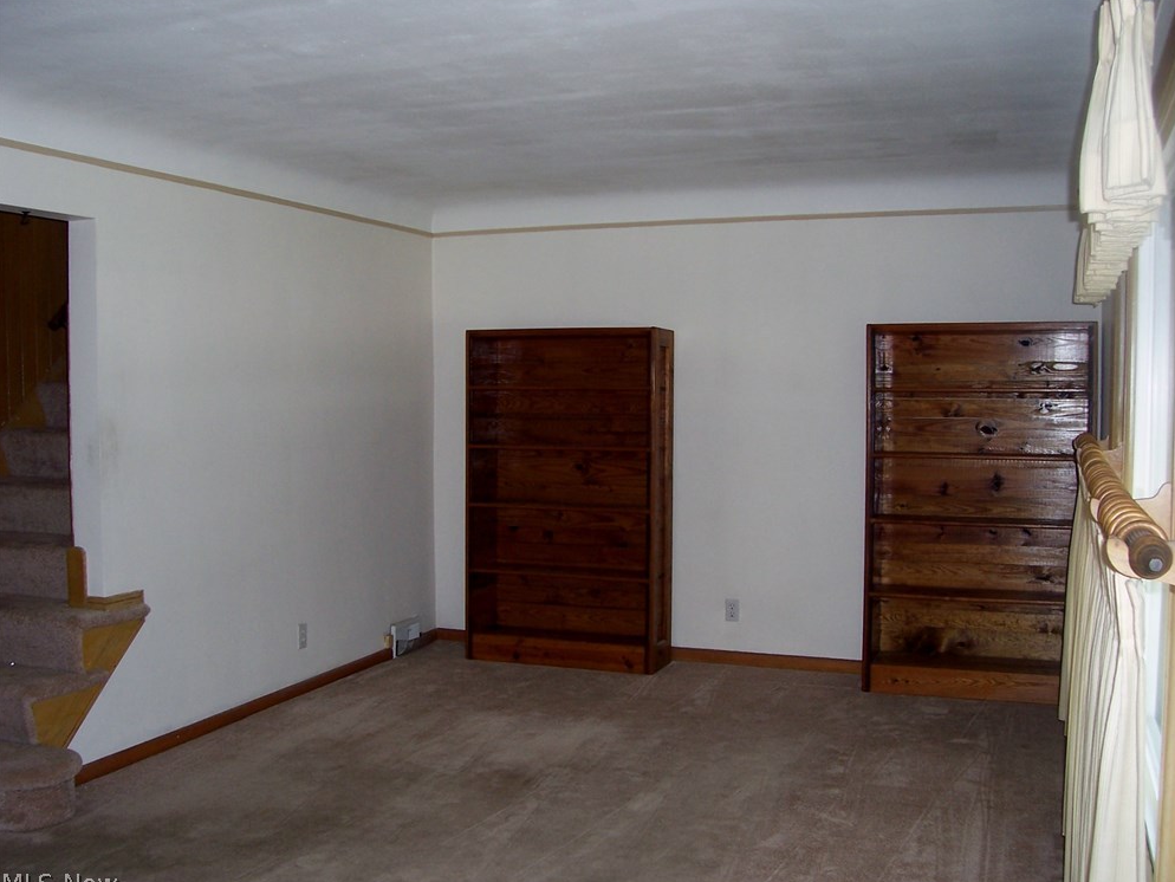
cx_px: 601
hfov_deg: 52.6
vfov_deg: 40.7
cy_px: 450
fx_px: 1188
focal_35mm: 35
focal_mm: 5.6
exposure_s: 1/60
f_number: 2.7
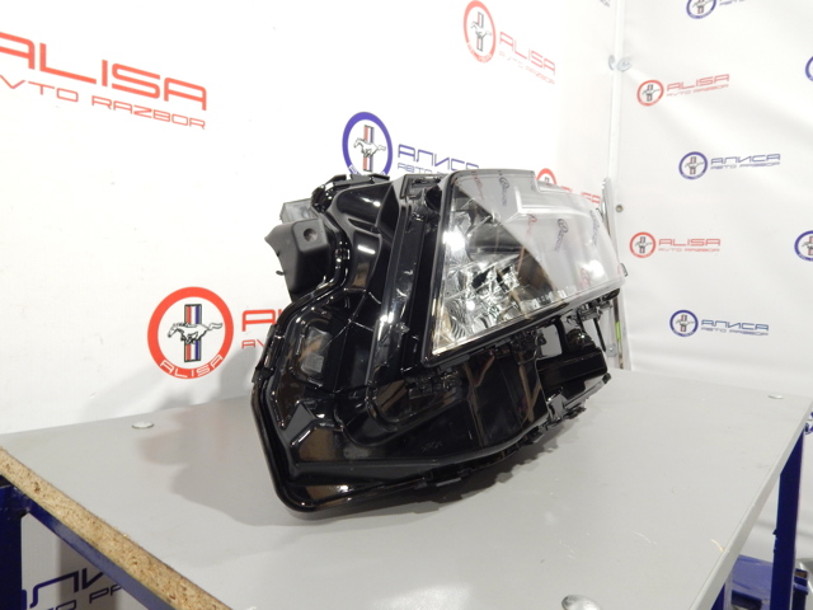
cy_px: 305
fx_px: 587
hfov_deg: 69.4
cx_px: 406
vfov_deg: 54.9
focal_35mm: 25
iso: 400
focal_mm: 4.5
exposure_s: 1/20
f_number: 3.1
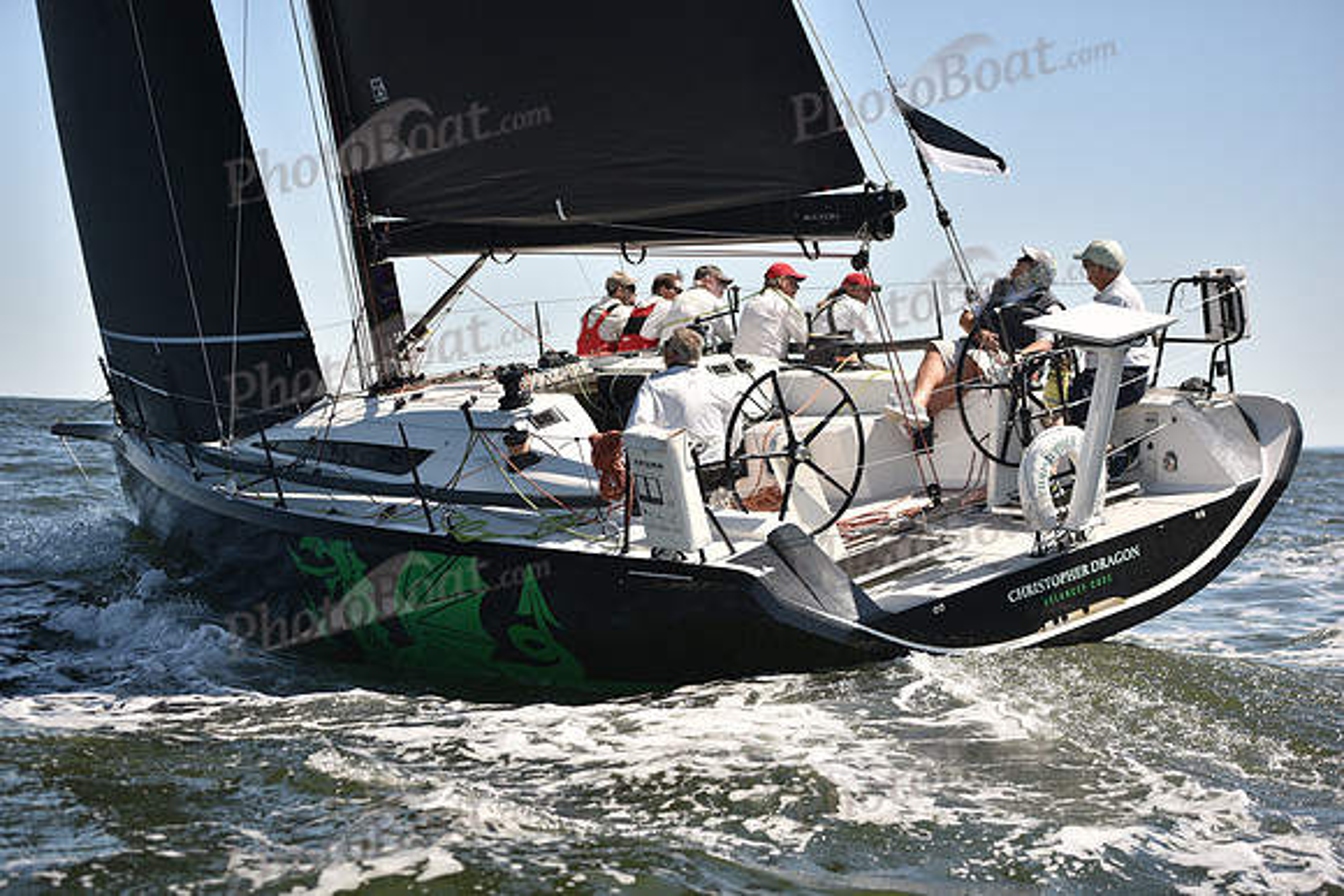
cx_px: 672
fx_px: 2614
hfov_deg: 28.8
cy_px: 448
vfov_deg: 19.5
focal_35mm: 70
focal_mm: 70
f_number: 3.2
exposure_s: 1/1600
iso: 250
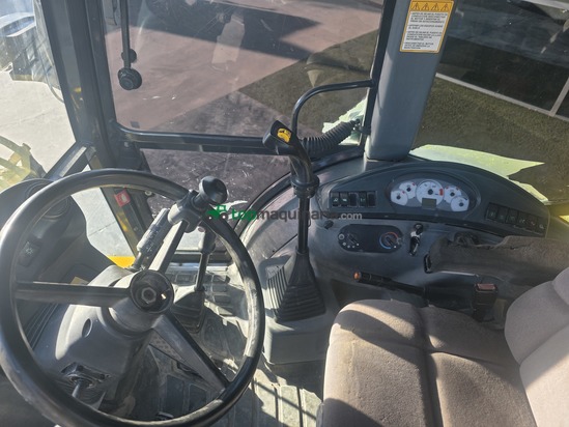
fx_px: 378
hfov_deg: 73.9
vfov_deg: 58.9
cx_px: 284
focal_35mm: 23
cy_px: 214
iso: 12
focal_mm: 6.3
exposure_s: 1/100
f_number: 1.7
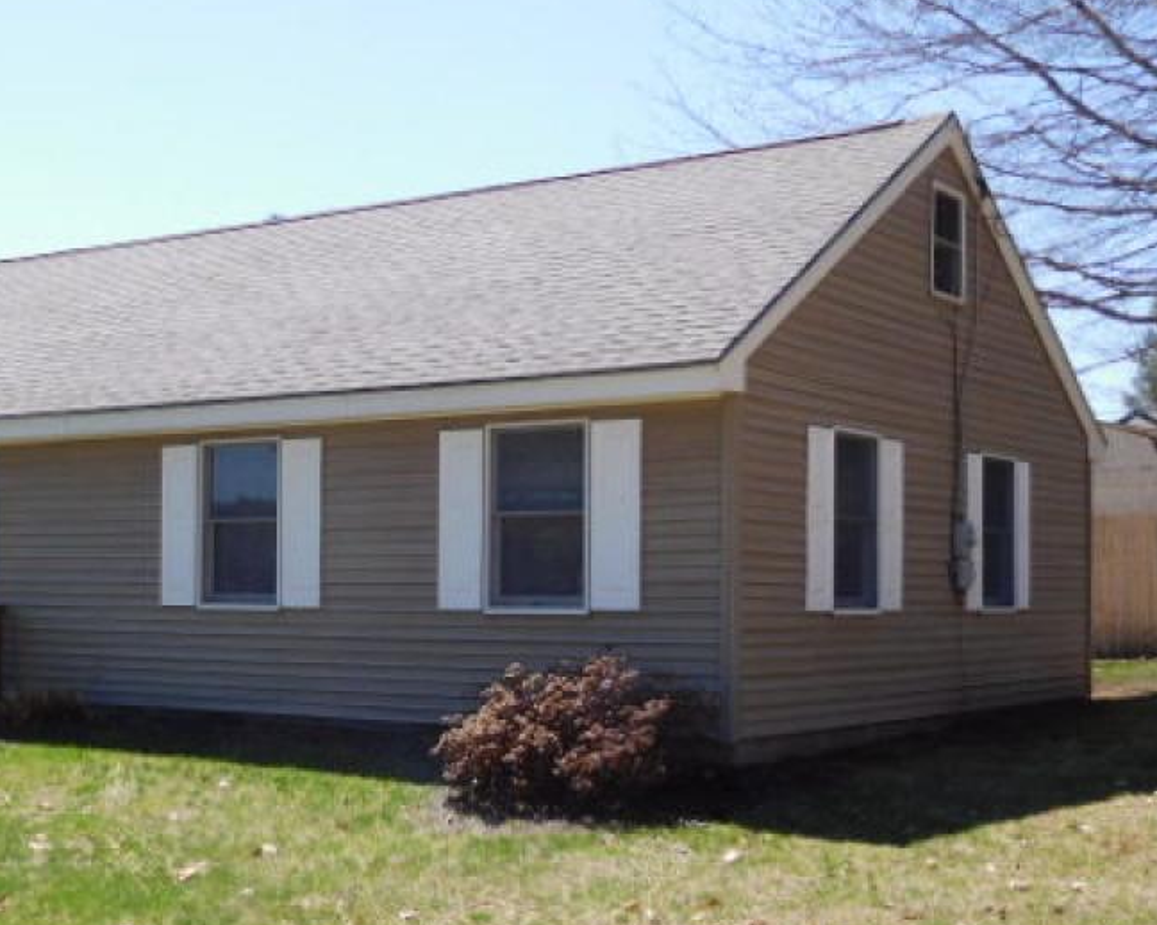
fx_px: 1849
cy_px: 577
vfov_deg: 28.0
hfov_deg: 34.5
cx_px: 391
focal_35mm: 54
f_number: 3.8
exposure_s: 1/640
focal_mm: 6.2
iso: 125
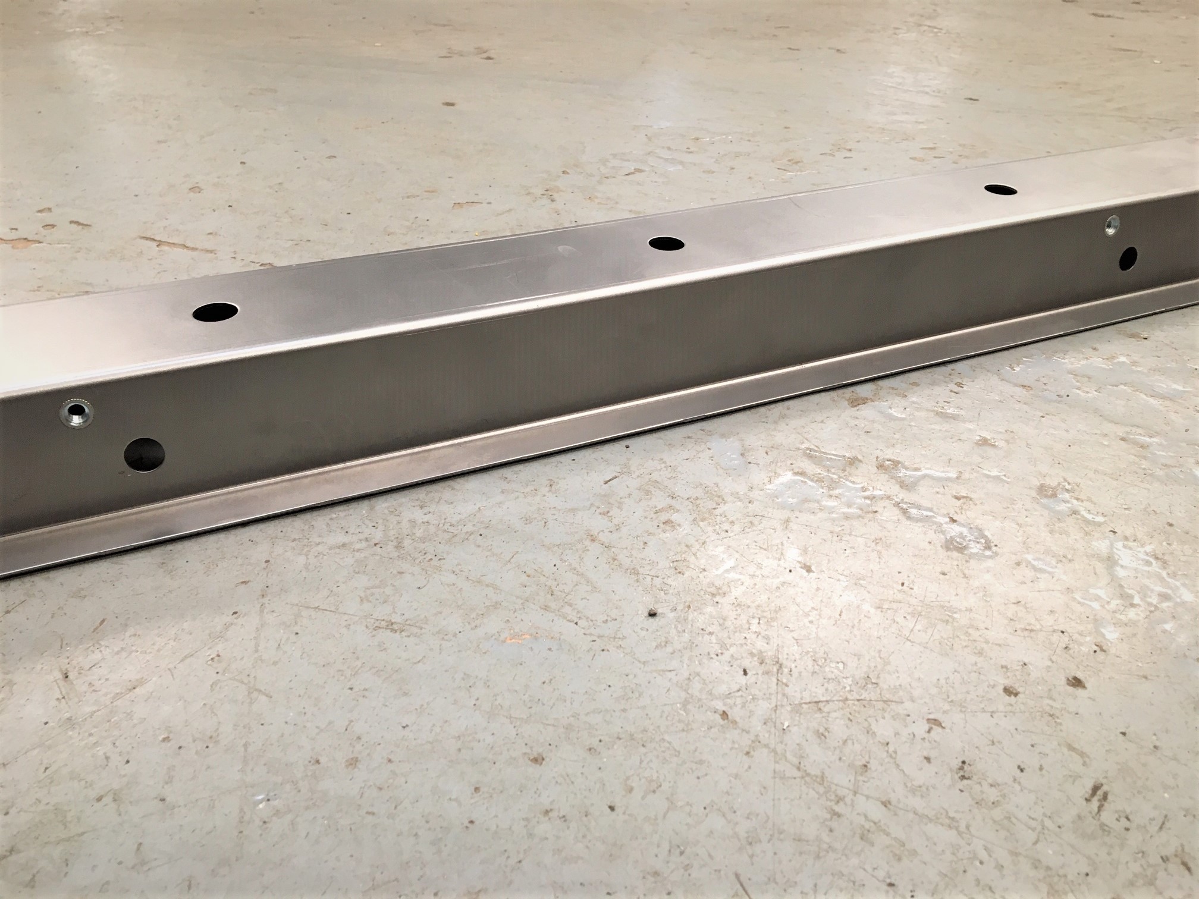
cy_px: 450
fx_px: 1004
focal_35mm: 29
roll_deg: -0.9
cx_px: 600
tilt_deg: -33.4
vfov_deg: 48.2
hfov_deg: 61.7
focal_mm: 4.15
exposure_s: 1/33
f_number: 2.2
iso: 80
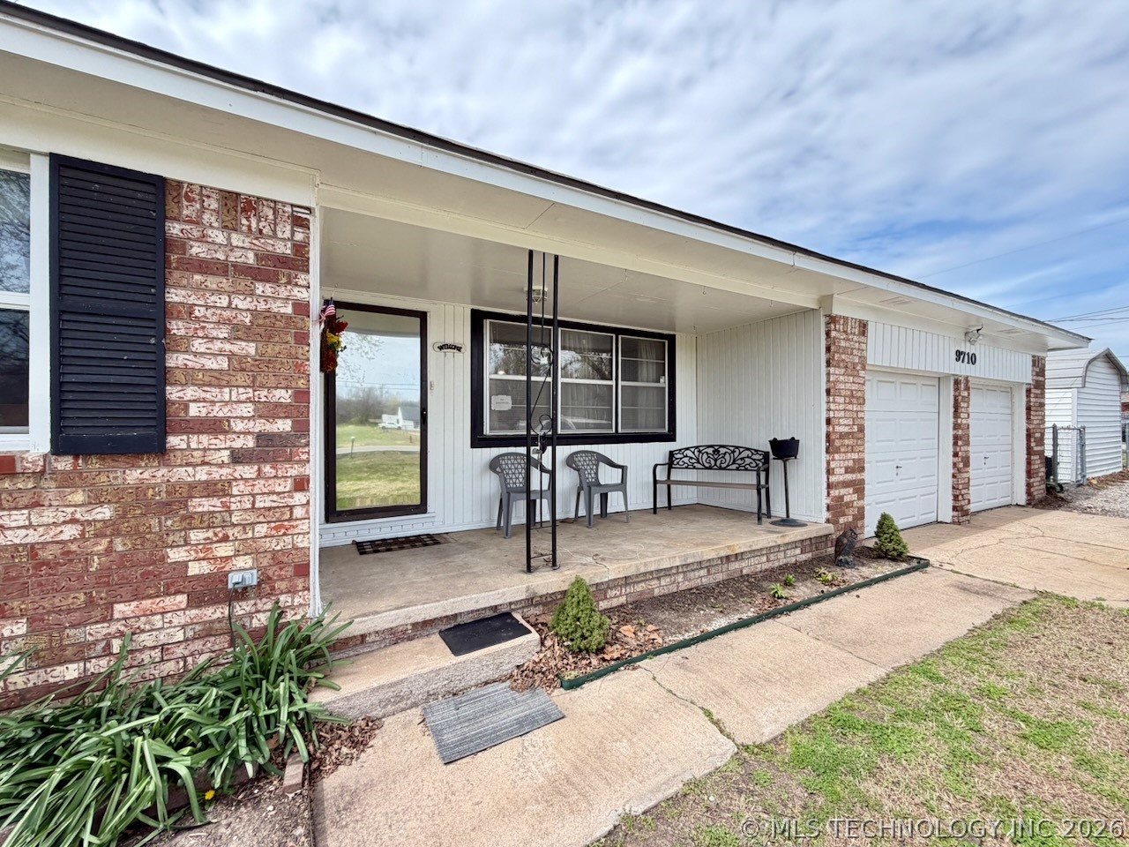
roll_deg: +1.4
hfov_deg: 102.1
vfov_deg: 85.7
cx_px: 564
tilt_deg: -1.0
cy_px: 424
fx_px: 457
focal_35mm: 14
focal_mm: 2.22
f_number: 2.2
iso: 64
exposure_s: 1/439
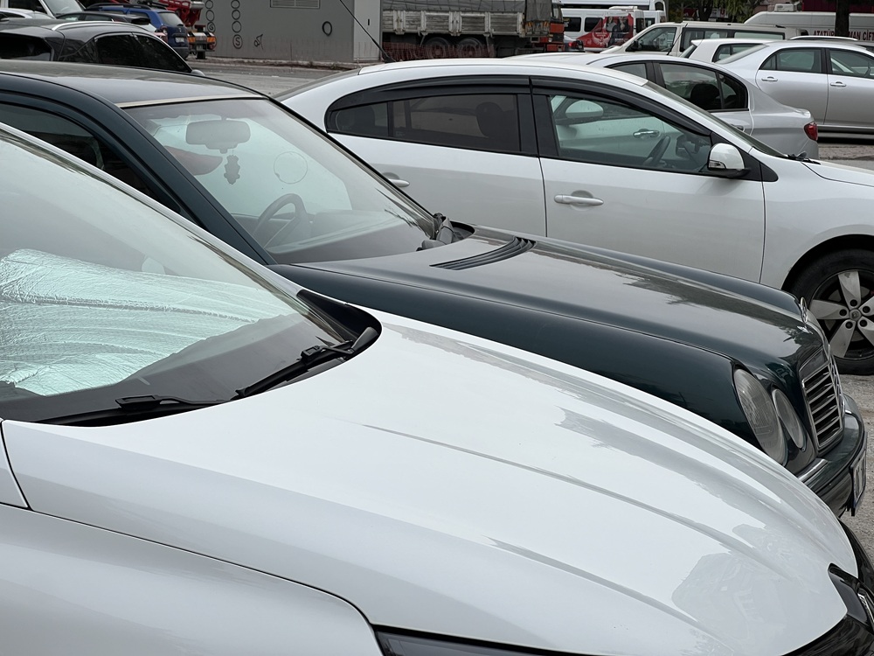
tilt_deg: -8.8
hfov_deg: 25.3
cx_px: 437
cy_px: 328
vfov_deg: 19.1
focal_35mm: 77
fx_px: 1944
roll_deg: -1.7
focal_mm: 9
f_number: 2.8
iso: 32
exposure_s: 1/927
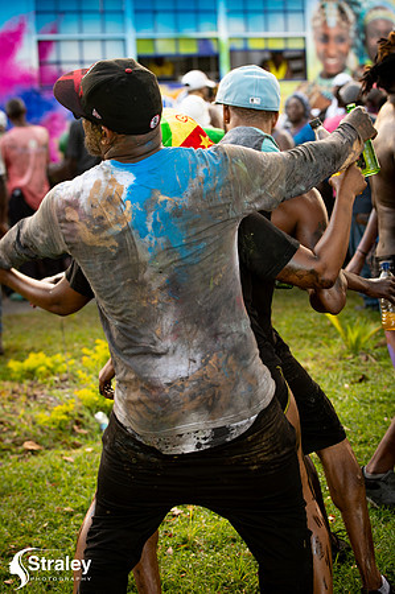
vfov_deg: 28.9
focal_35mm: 70
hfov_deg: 19.4
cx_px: 198
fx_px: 1155
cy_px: 297
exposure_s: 1/200
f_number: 5
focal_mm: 70
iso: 720
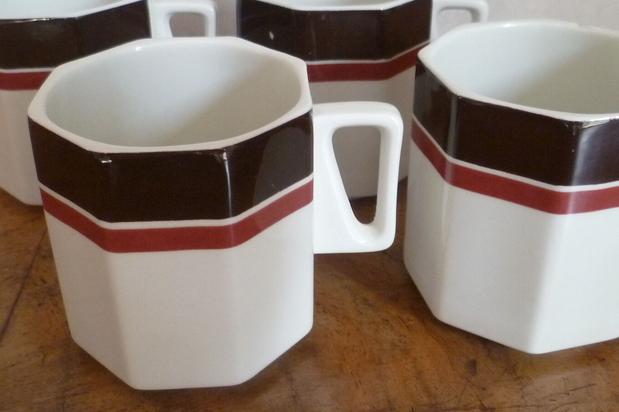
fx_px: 739
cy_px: 153
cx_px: 291
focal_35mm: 43
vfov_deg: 31.0
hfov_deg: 45.4
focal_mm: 5
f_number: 2.8
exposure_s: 1/30
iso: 400
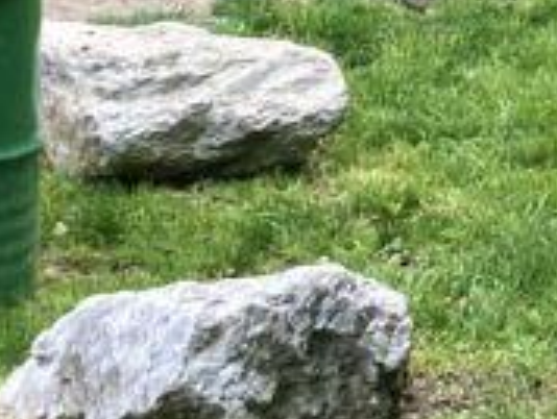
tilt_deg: -1.7
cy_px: -206
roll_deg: -4.3
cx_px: 767
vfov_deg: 9.0
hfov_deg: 11.8
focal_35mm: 161
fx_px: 2594
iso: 20
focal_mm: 3.99
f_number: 1.8
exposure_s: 1/152
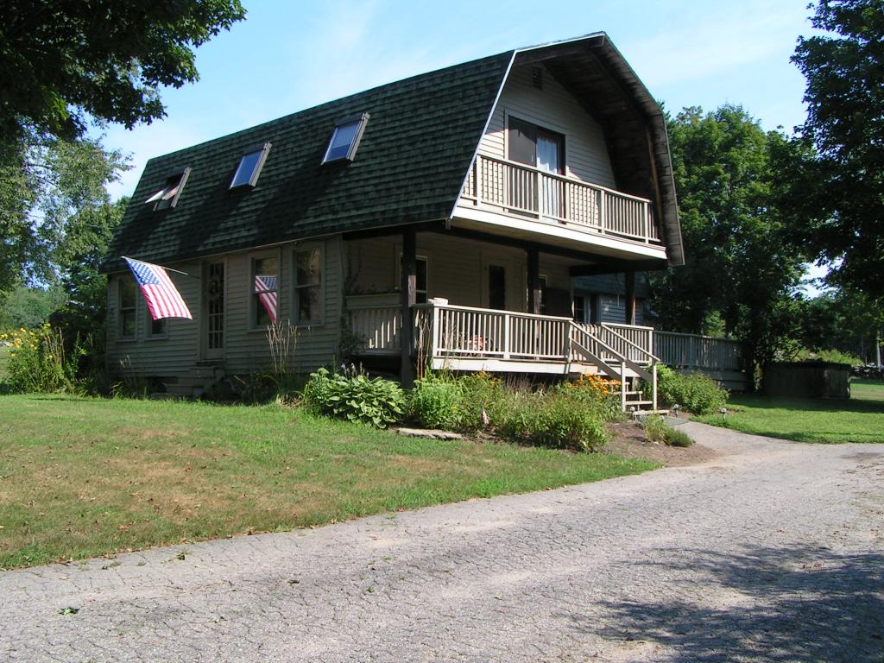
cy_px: 332
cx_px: 442
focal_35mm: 38
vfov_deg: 37.7
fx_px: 970
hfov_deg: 49.0
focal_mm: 5.8
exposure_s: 1/200
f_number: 5.6
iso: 50
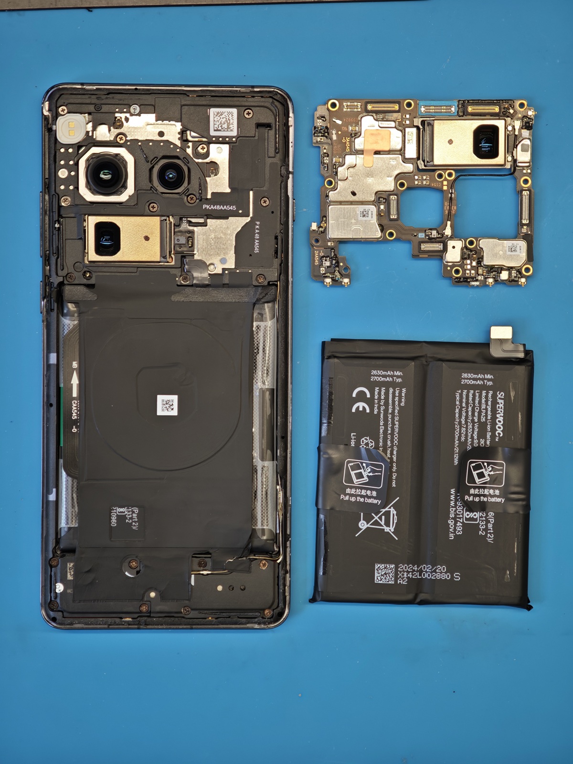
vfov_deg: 27.8
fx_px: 1545
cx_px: 286
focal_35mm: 70
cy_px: 382
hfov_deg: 21.0
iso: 80
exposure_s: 1/100
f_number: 1.8
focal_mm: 11.5
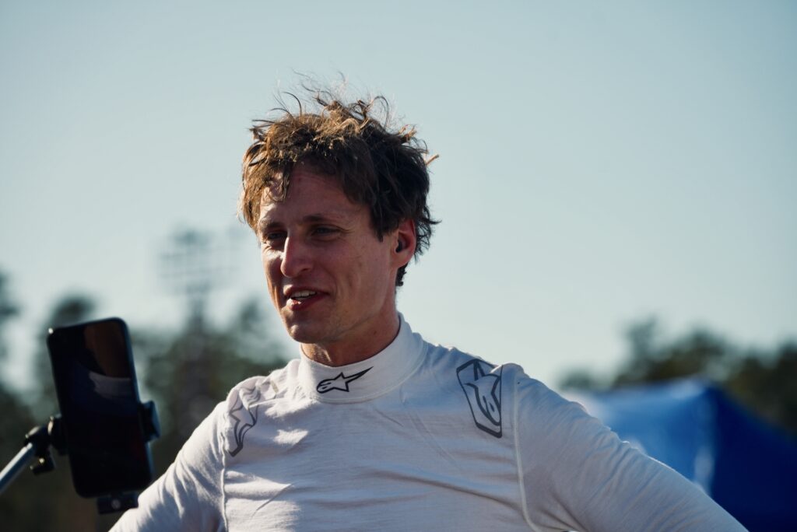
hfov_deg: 15.4
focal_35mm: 133
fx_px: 2946
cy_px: 266
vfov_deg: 10.3
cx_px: 398
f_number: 4.5
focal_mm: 133
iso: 640
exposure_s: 1/60
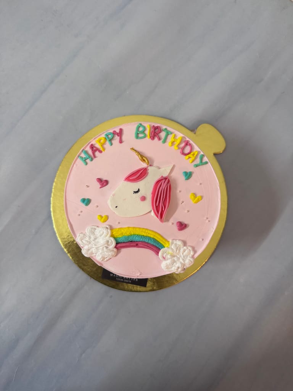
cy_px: 196
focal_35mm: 24
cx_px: 146
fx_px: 271
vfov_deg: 71.6
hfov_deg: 56.8
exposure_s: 1/50
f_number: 1.78
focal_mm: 6.76
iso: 200
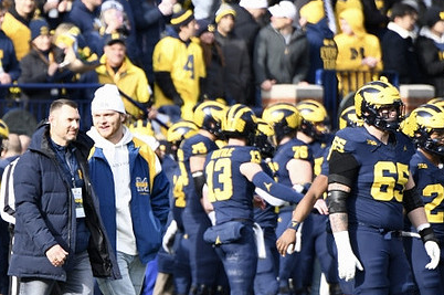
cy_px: 198
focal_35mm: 866
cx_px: 154
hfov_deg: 2.4
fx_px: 10668
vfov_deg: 1.6
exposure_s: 1/1250
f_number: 5.6
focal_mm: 400
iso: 800
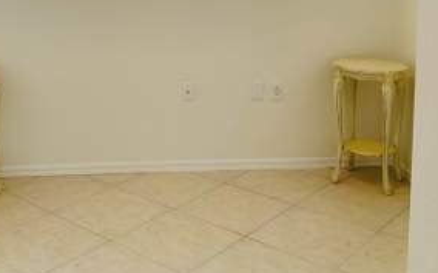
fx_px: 620
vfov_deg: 24.0
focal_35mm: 52
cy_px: 15
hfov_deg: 38.5
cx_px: 153
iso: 40
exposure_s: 1/120
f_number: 1.8
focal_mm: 3
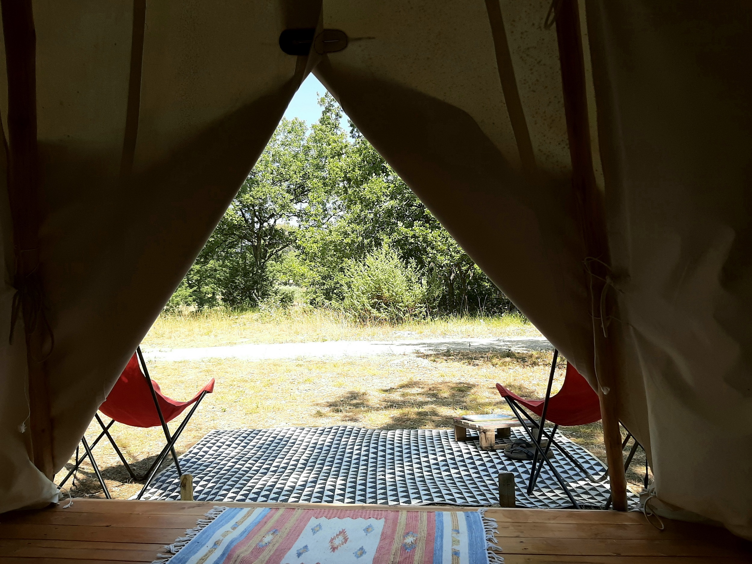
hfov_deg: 67.3
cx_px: 376
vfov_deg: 53.1
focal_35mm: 26
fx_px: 565
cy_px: 282
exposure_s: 1/909
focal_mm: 3.93
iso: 40
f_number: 1.7
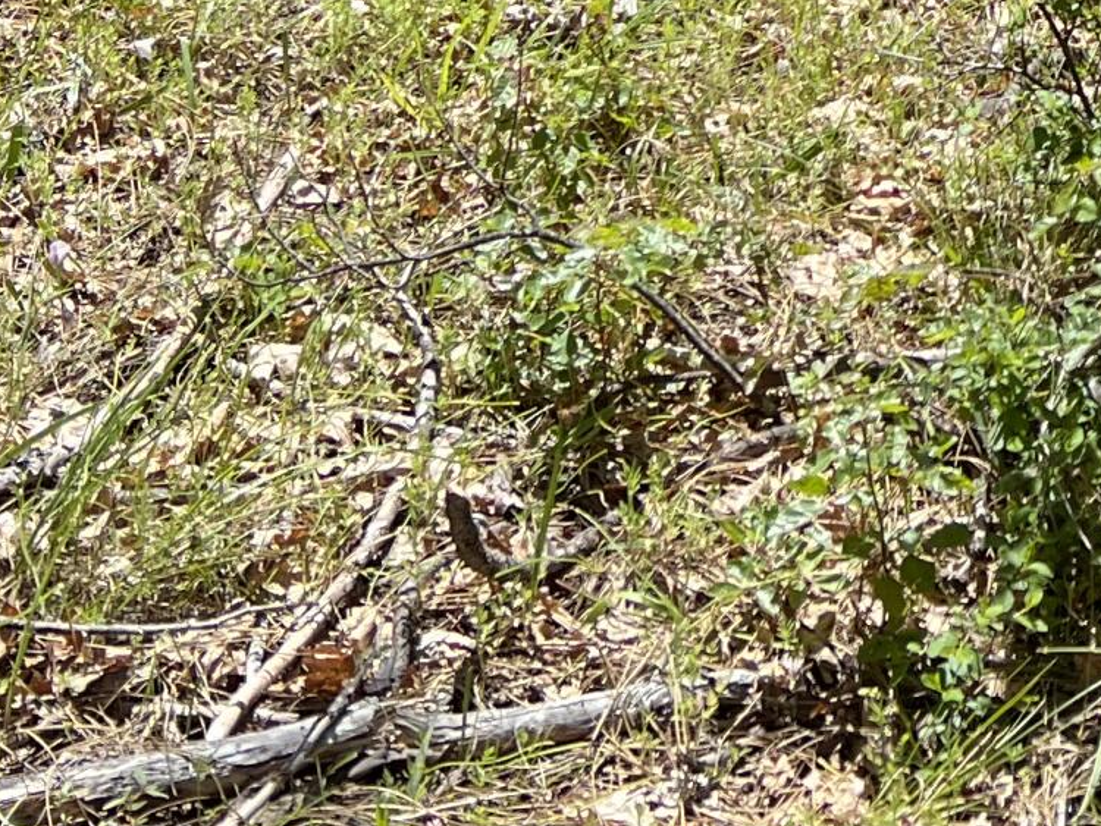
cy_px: -817
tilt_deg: -17.2
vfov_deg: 12.5
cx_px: 1606
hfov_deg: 17.2
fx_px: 3309
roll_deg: +3.0
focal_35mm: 104
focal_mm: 5.7
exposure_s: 1/1311
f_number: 1.5
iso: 50
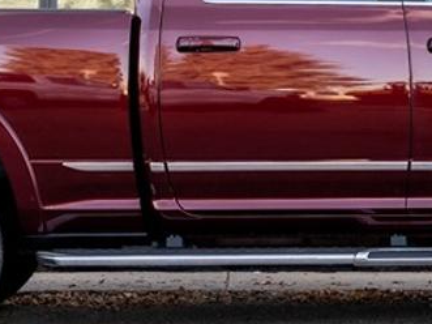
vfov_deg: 8.7
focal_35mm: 168
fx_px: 2096
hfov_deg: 11.7
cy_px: -125
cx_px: 346
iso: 100
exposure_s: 1/250
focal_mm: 35
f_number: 4
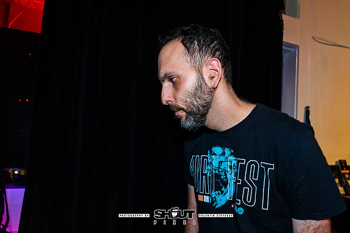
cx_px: 203
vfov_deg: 59.4
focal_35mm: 21
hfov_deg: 80.6
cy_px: 121
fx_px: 204
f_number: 2.8
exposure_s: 1/50
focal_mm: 14
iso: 1250
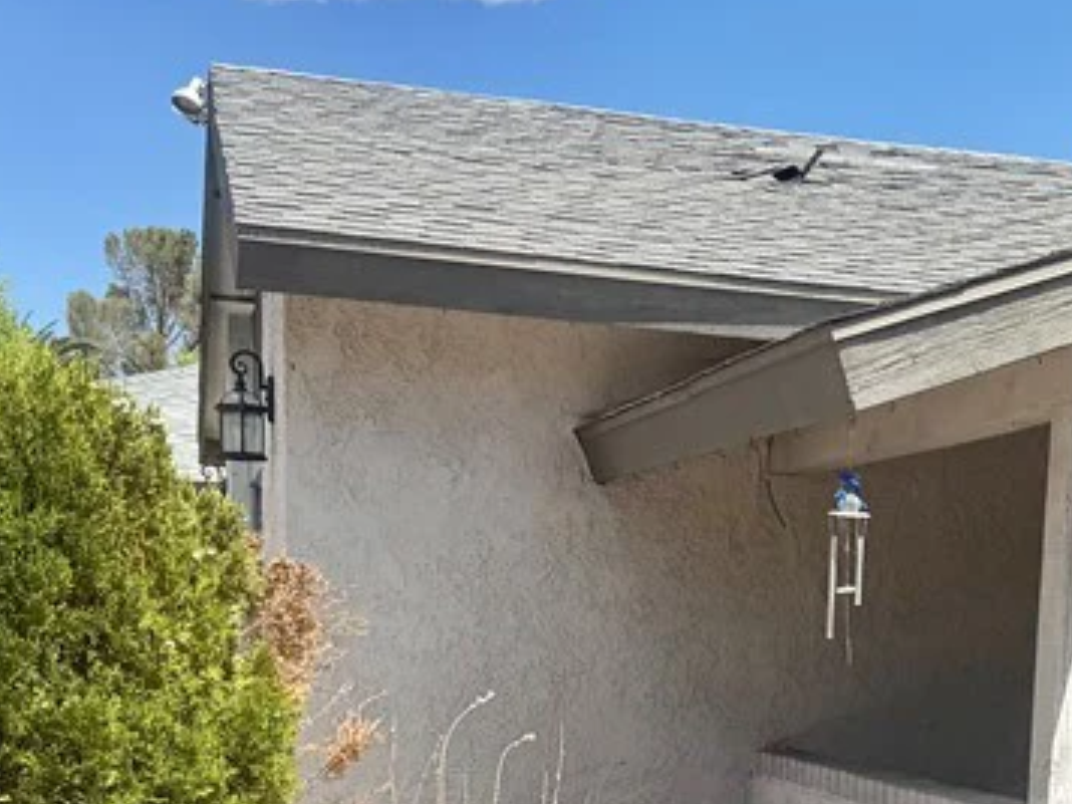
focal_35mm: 69
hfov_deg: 27.4
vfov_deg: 20.4
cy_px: 876
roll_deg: -2.1
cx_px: 918
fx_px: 2137
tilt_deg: -5.2
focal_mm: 6.76
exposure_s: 1/6173
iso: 80
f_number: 1.78
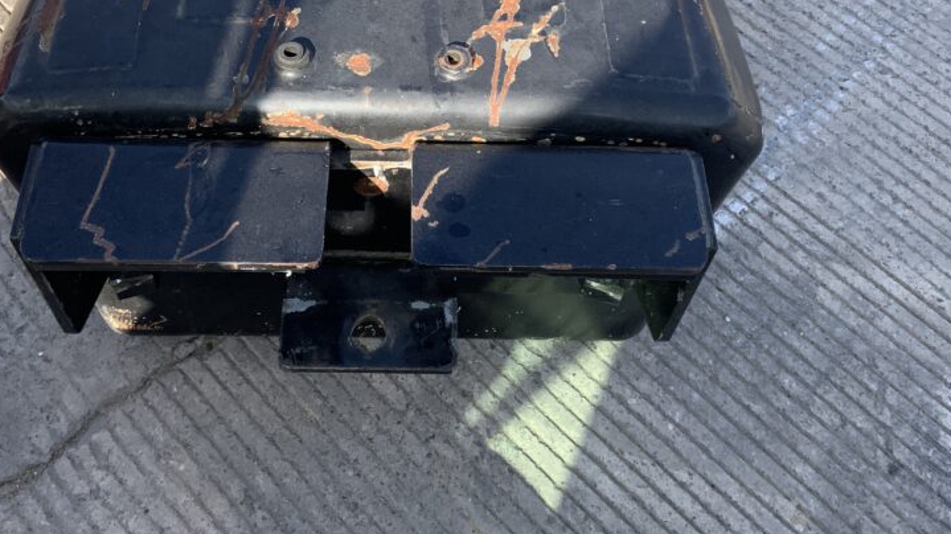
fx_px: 1134
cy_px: 94
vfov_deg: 26.0
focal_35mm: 45
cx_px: 429
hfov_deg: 45.4
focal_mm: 3
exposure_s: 1/635
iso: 16
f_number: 1.8
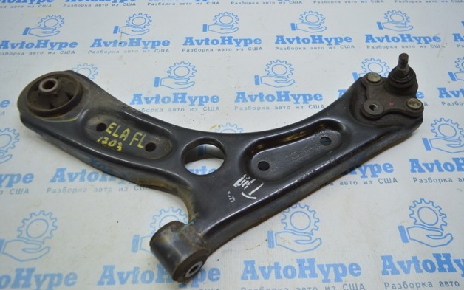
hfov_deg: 66.4
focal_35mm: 28
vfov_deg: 44.6
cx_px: 231
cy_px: 146
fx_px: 354
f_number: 3.5
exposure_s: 1/100
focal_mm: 18
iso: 400
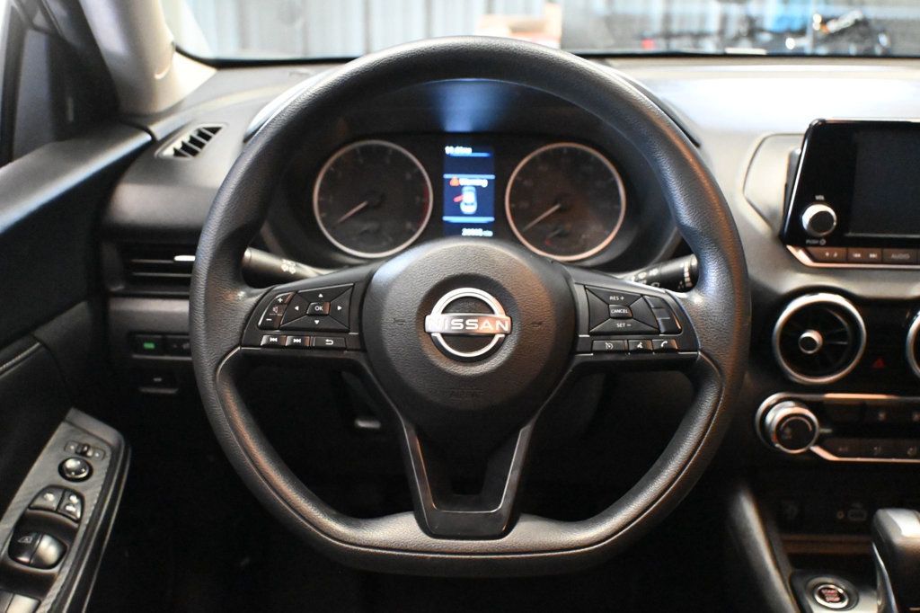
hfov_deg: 48.7
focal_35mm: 40
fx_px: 1015
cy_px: 306
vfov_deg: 33.6
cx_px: 460
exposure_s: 1/60
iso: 12800
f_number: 4.5
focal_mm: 26.5
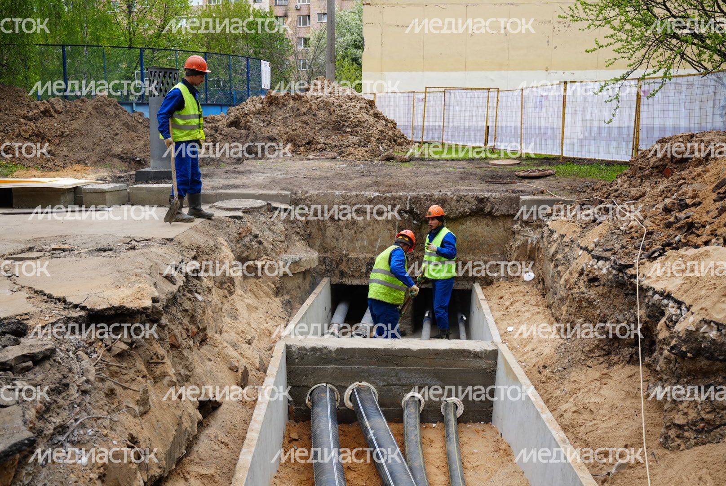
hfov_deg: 55.8
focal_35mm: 34
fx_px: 686
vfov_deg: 38.9
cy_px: 243
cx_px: 363
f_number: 6.3
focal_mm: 34
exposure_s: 1/400
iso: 400
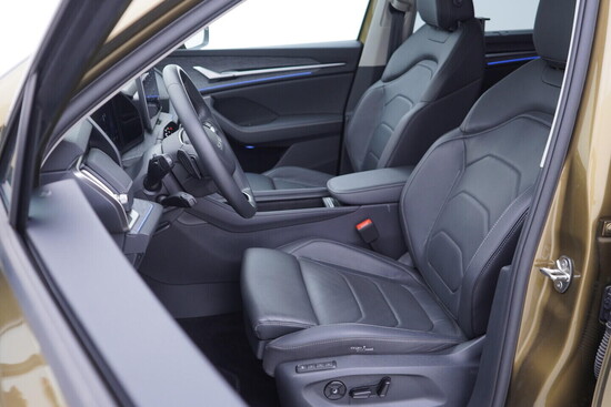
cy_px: 204
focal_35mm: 36
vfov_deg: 36.9
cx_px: 306
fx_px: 611
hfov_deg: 53.1
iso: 250
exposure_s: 1/40
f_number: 2.8
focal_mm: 24
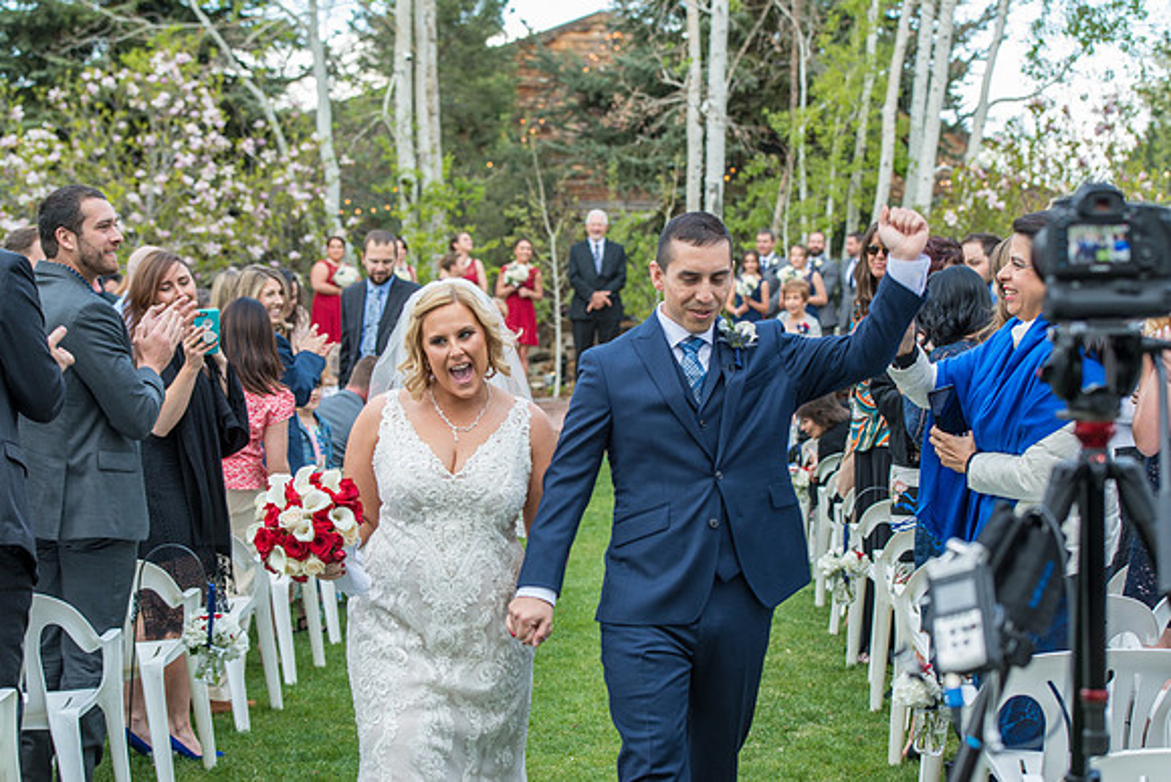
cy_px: 391
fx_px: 2277
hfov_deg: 28.8
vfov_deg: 19.5
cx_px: 586
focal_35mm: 70
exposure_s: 1/200
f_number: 5
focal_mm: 70
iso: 400
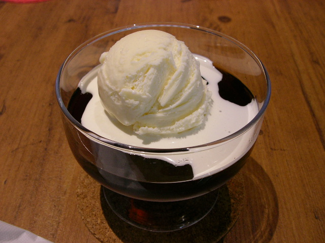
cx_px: 162
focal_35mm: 38
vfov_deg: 37.7
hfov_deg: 49.0
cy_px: 122
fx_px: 357
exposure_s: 1/19.1
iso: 100
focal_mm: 5.8
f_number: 3.5
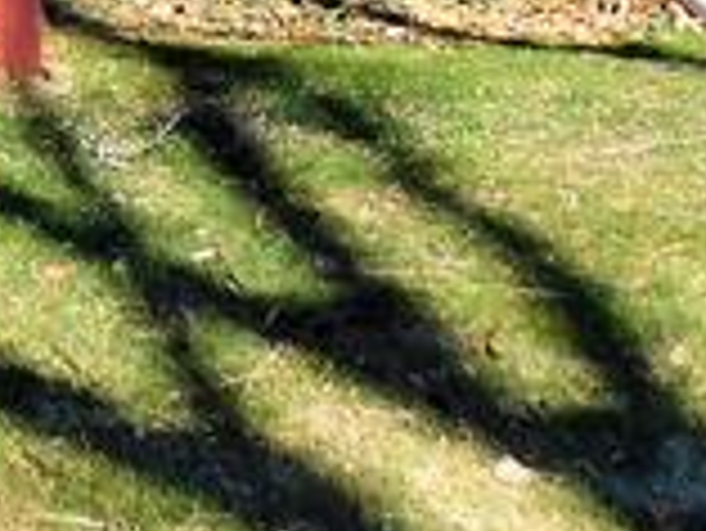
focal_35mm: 196
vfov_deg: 6.8
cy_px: -1107
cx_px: -787
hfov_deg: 9.3
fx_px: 4001
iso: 125
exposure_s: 1/800
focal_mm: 5.3
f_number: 3.2
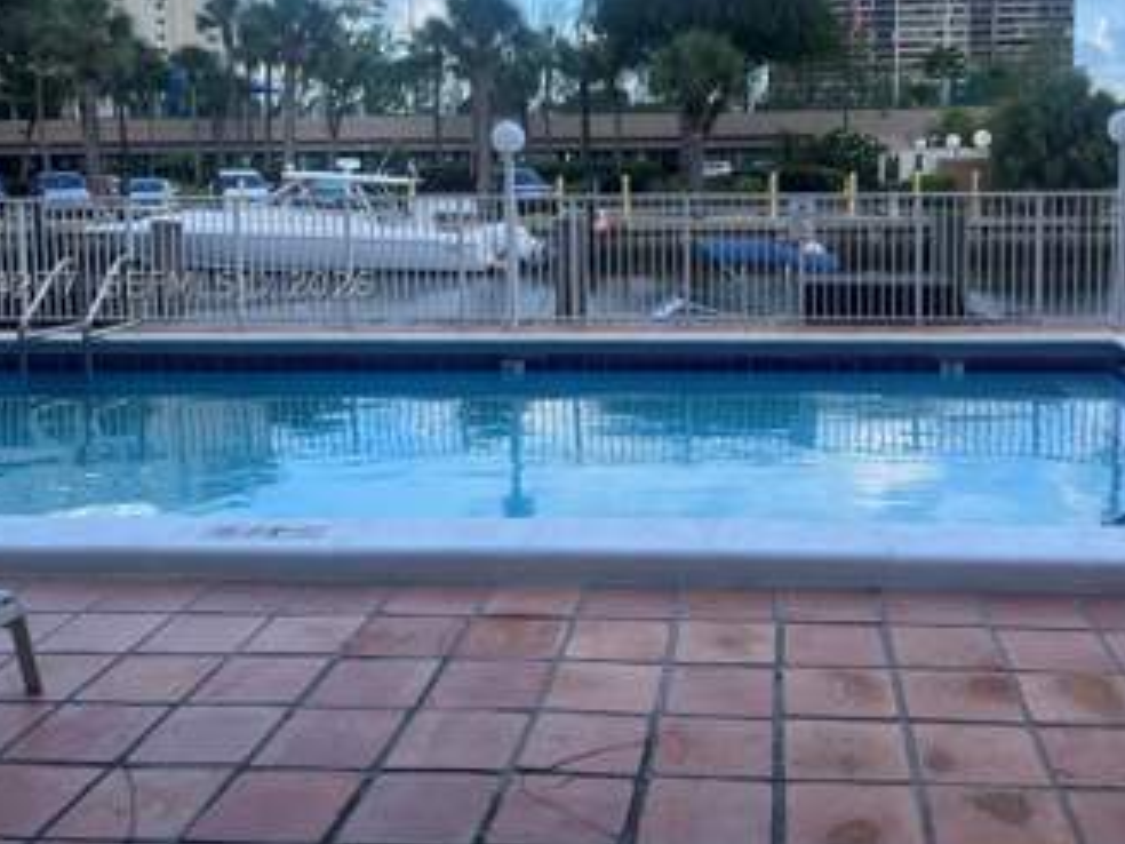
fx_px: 1235
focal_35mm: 38
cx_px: 689
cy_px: 285
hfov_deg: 48.6
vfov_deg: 37.3
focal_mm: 5.7
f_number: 1.5
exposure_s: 1/1266
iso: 50
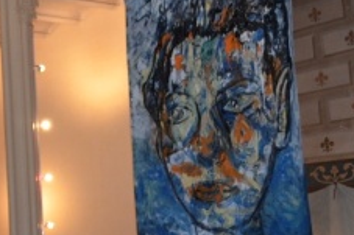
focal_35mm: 76
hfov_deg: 24.1
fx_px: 747
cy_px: 151
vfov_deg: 17.9
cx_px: -76
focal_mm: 18
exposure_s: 1/60
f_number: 3.5
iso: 900
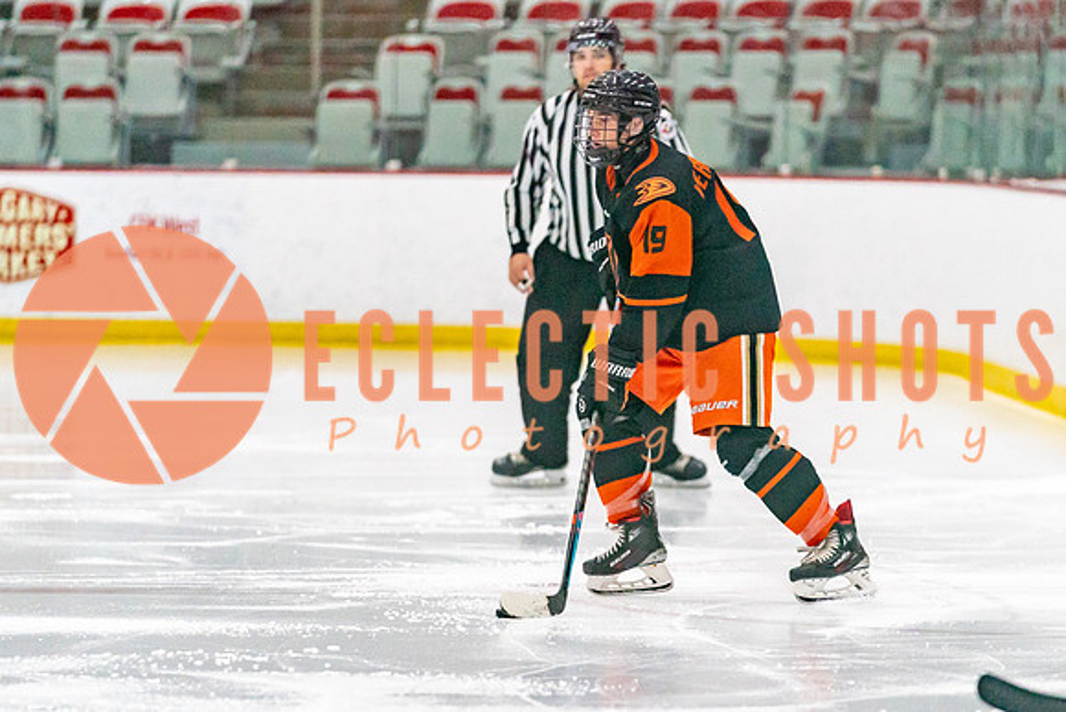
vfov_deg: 4.4
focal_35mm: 315
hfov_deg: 6.5
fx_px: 9329
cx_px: 587
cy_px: 468
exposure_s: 1/1250
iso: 3200
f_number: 2.8
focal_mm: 200
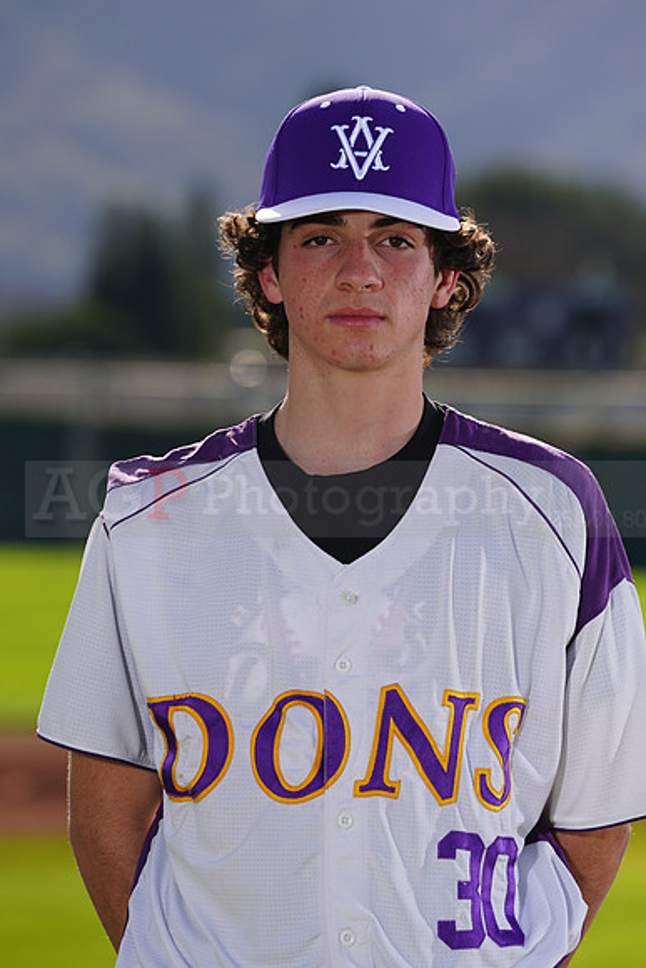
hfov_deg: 4.9
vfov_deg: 7.4
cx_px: 323
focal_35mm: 279
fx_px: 7505
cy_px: 484
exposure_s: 1/250
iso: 100
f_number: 8
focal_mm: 279
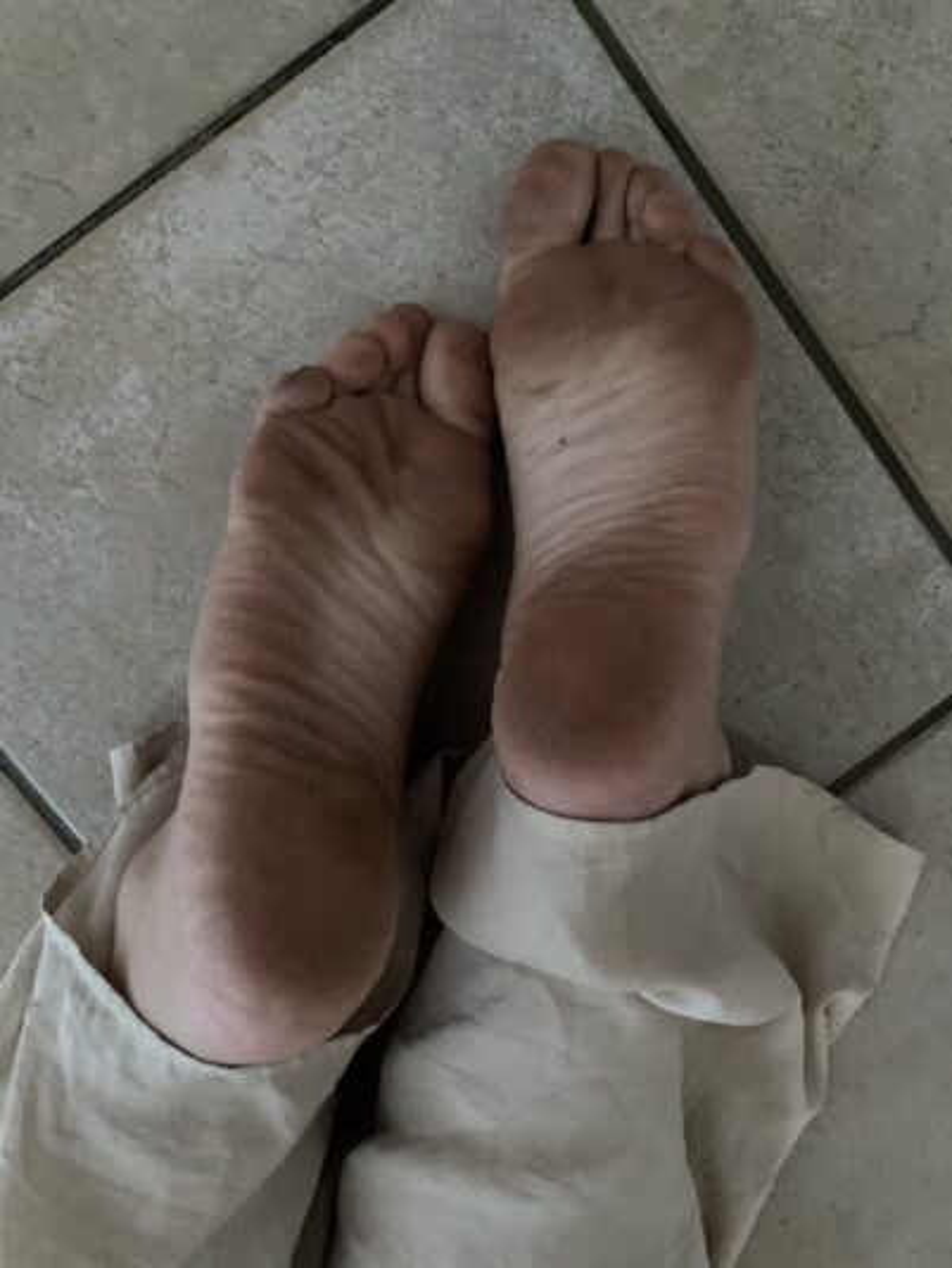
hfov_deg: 53.1
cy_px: 634
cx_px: 476
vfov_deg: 67.3
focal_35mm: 26
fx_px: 953
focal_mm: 4.25
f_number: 1.8
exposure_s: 1/29
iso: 1000
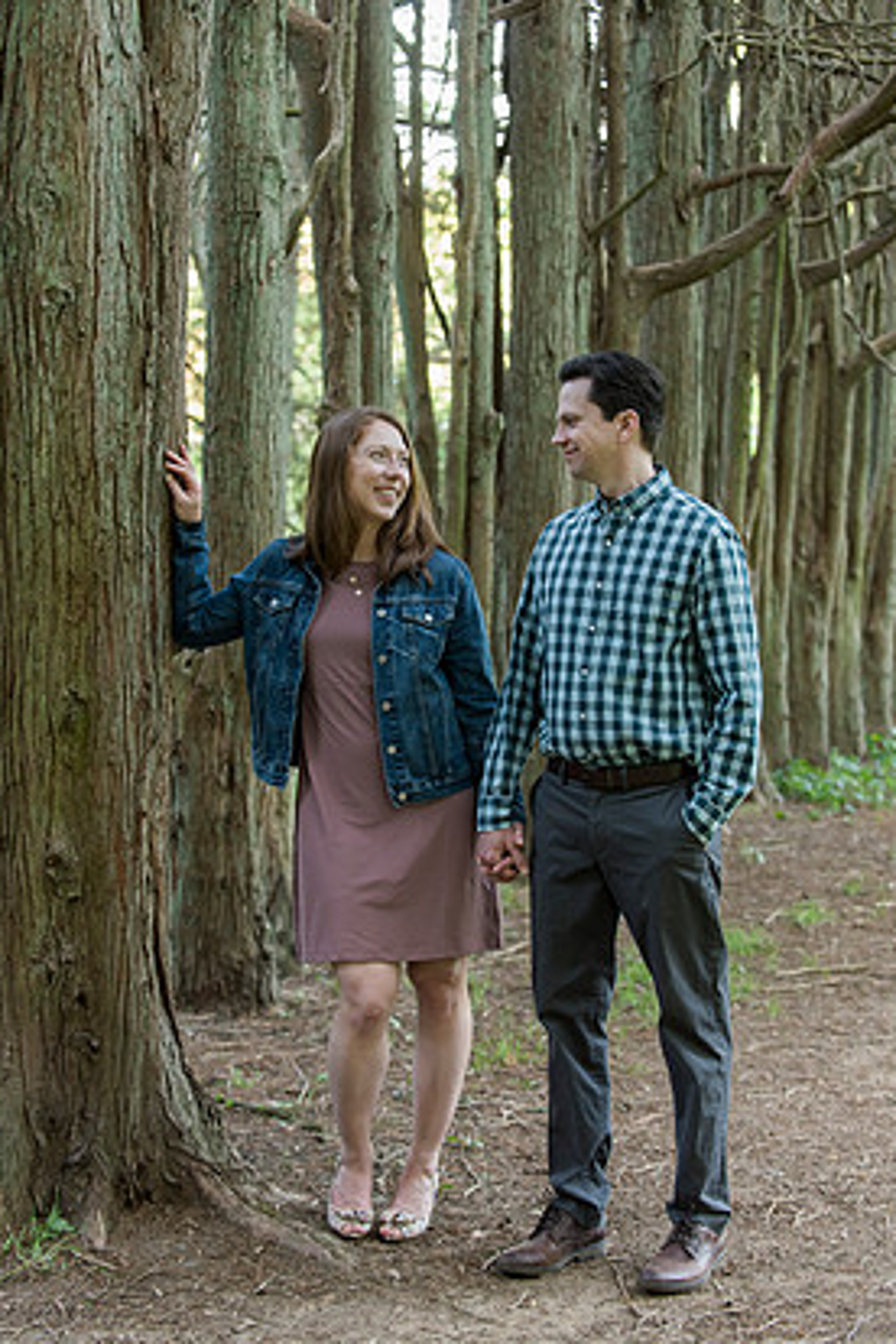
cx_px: 438
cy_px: 620
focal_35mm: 76
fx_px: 2837
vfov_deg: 26.6
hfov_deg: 17.9
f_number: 4
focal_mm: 70
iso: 1250
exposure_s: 1/60
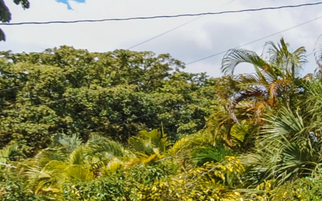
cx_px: 895
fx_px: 869
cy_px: 261
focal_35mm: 99
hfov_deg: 12.4
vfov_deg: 12.8
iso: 200
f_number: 8
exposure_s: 1/200
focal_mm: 17
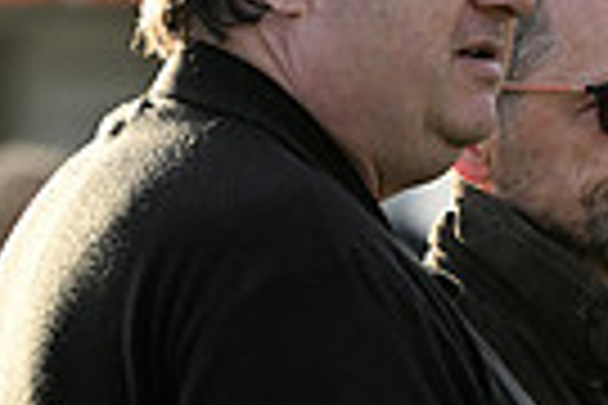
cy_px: 326
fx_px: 14557
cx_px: 1230
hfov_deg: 2.4
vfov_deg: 1.6
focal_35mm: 862
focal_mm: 200
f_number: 5.6
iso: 800
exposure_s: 1/1250
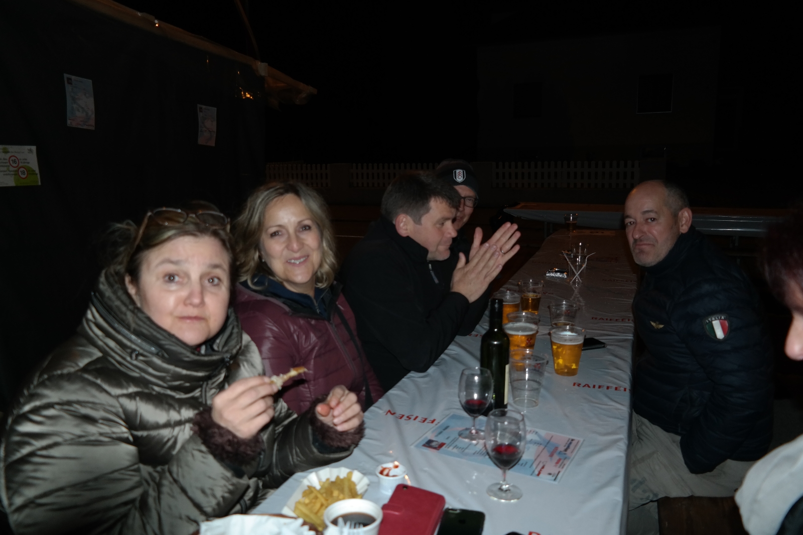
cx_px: 402
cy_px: 268
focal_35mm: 27
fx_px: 602
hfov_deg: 67.4
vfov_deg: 47.9
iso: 400
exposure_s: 1/40
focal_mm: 18
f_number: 3.5
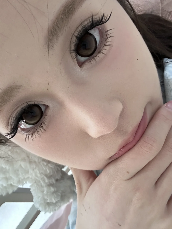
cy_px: 114
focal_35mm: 30
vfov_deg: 60.0
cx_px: 86
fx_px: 199
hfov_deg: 46.8
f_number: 1.9
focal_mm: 2.69
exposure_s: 1/33
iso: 320
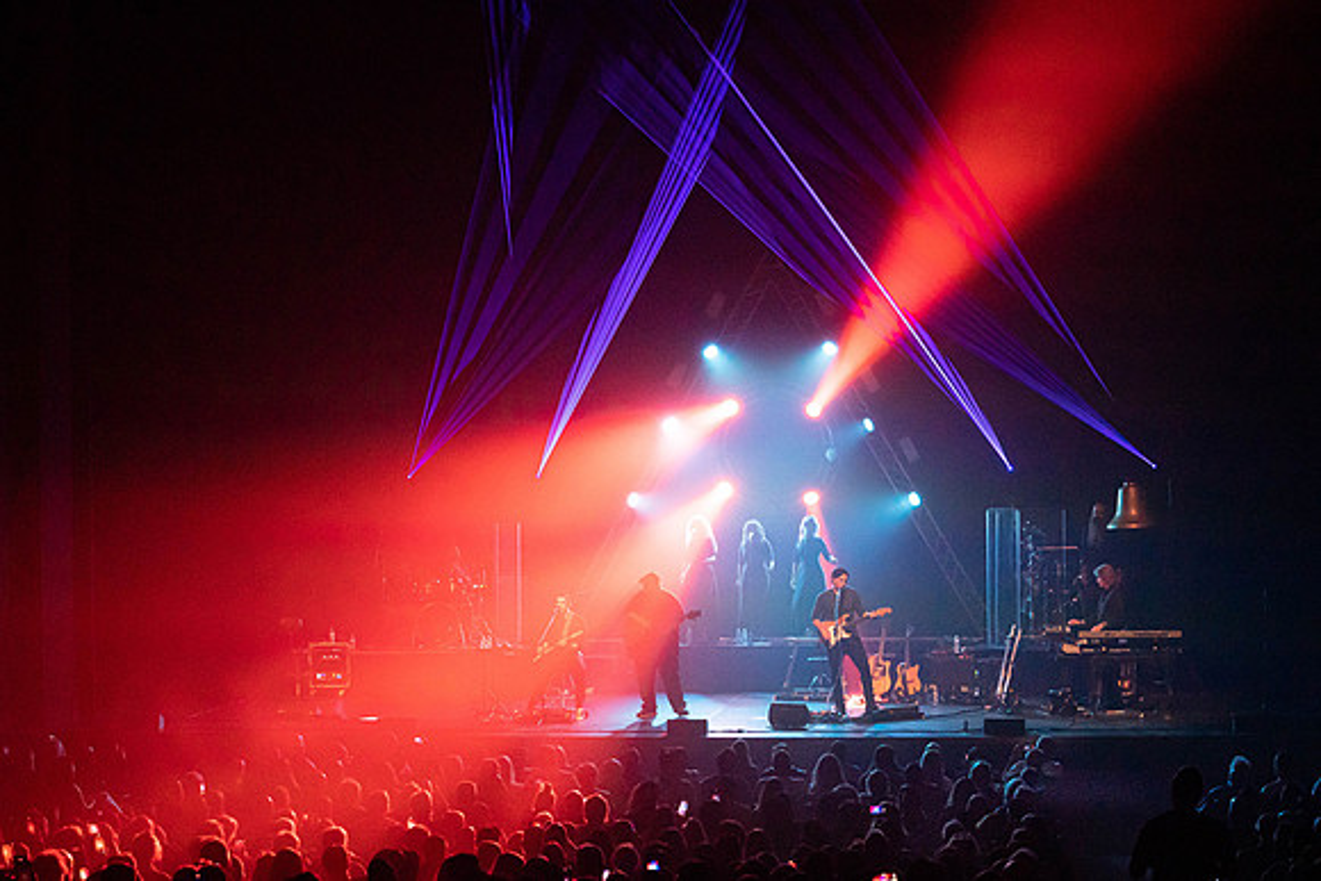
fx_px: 2664
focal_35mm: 73
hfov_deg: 27.9
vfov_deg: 18.8
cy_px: 440
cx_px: 660
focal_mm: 70
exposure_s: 1/250
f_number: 5.6
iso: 8000
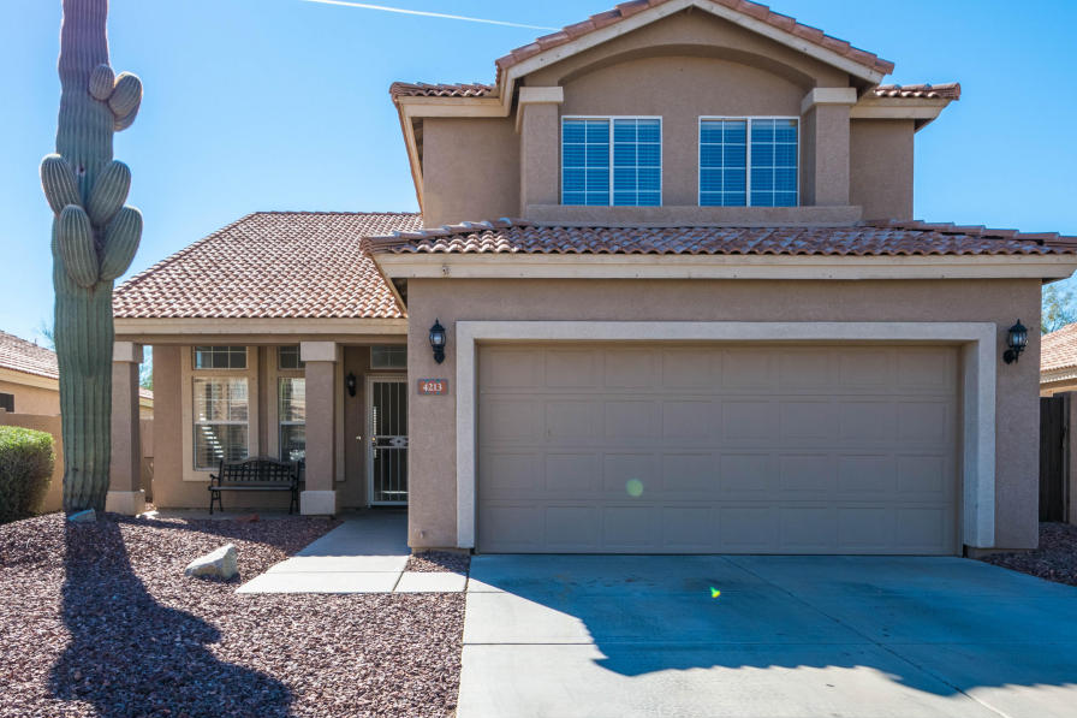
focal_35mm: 27
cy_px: 327
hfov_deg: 67.3
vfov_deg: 47.9
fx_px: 808
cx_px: 577
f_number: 6.3
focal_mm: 14
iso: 100
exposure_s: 1/1600
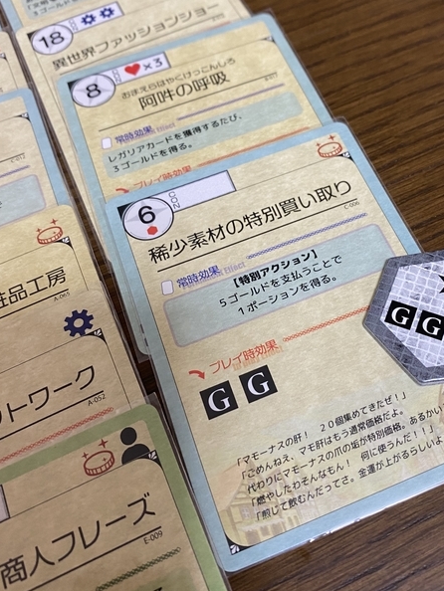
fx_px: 598
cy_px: 285
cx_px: 285
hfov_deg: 40.4
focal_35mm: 35
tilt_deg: -60.4
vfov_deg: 52.6
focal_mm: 4.25
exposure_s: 1/60
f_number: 1.8
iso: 125
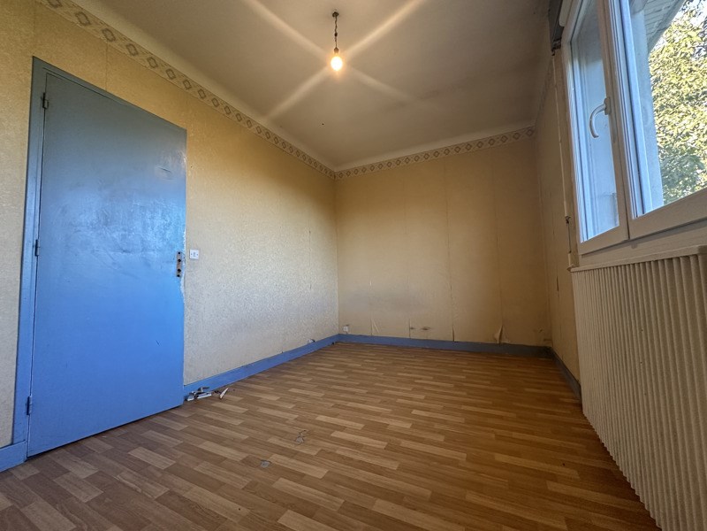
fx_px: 286
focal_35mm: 14
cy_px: 266
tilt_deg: +4.5
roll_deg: +1.2
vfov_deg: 85.7
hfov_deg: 102.1
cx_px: 354
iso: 250
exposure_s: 1/99
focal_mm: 2.22
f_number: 2.2
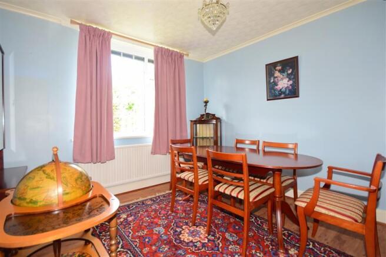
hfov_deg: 100.4
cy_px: 128
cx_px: 193
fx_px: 161
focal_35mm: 15
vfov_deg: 77.3
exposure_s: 1/15
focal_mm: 10
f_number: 5.6
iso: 400
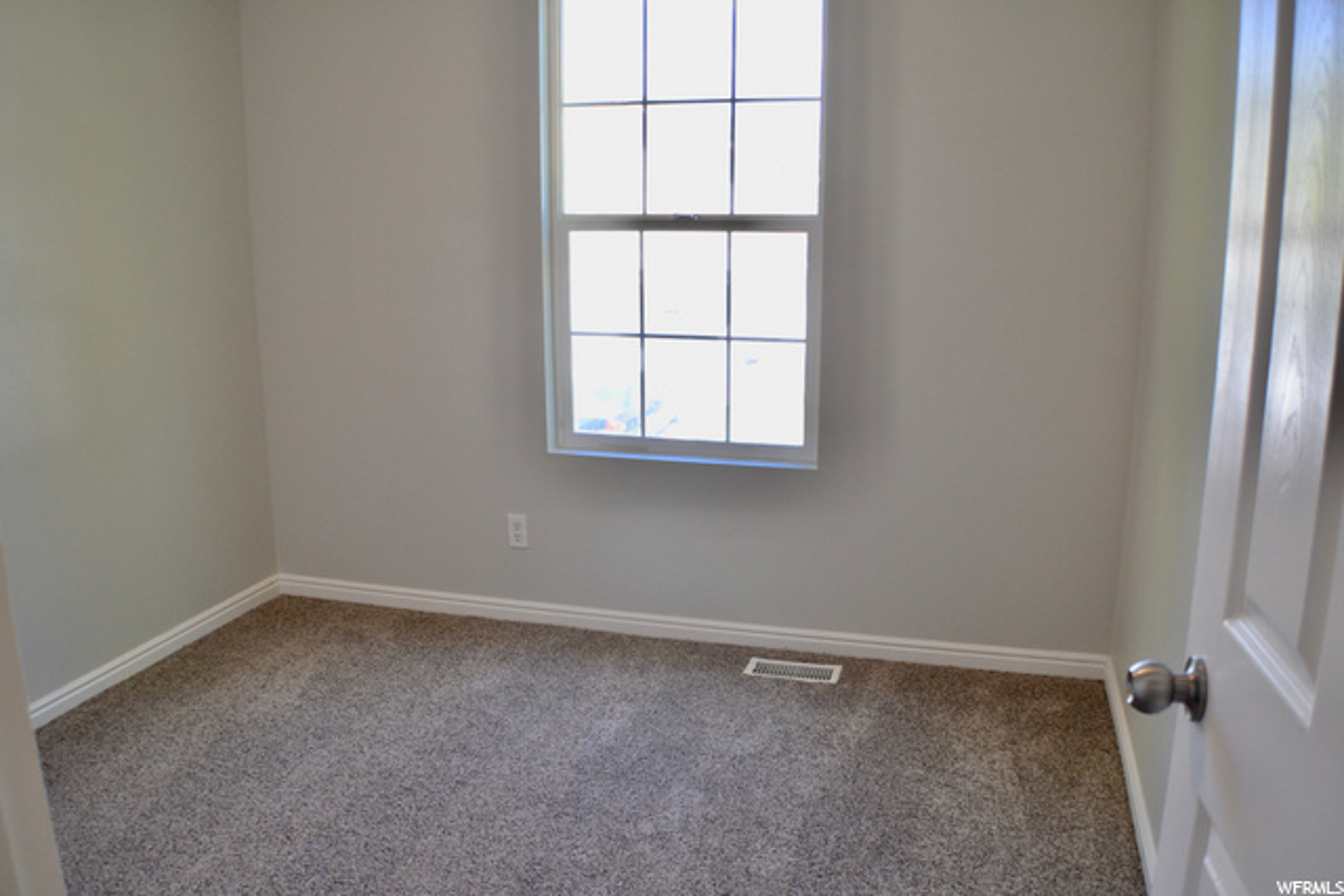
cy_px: 448
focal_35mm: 36
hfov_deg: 53.1
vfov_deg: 36.9
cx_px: 672
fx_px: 1344
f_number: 5
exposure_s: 1/100
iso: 400
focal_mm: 24
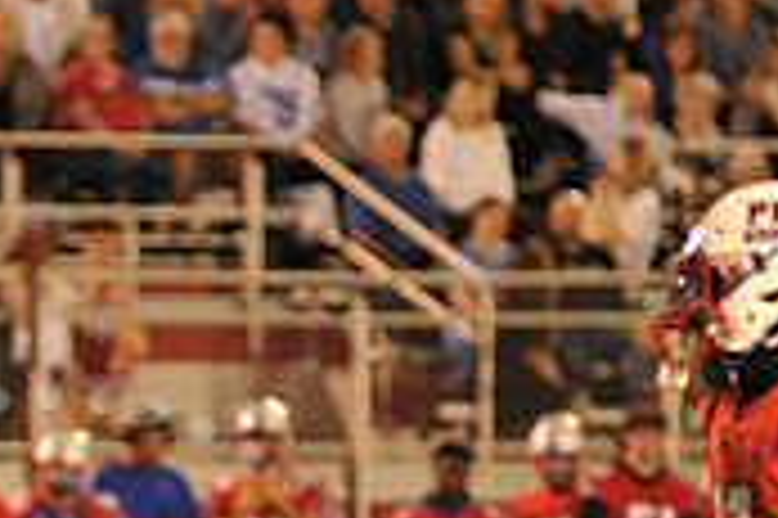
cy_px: 811
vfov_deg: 2.0
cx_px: 40
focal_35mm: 670
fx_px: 14465
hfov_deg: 3.1
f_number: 3.2
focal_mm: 200
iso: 2000
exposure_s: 1/200
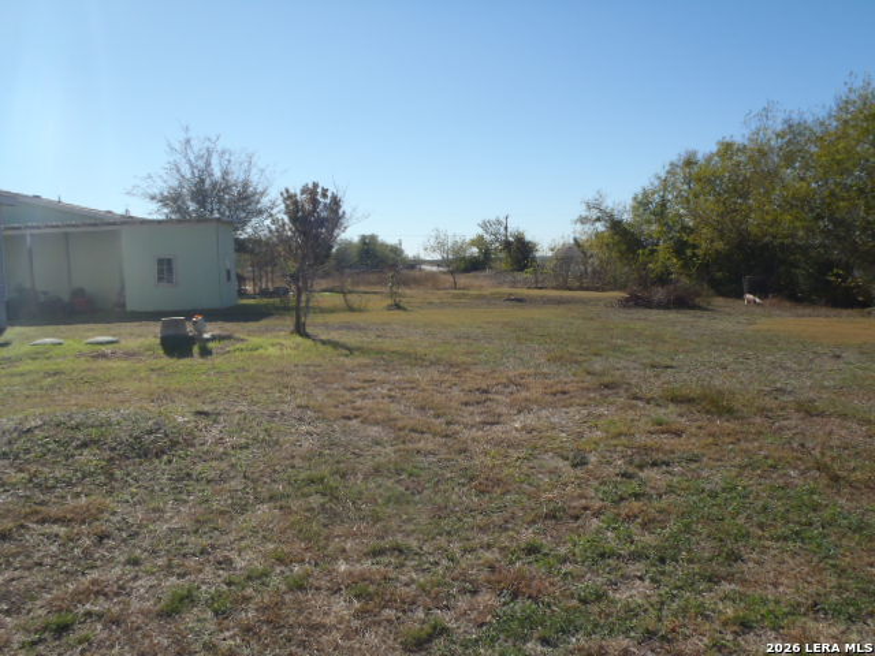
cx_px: 438
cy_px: 328
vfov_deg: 49.7
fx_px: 708
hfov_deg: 63.4
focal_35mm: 28
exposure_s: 1/800
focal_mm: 5
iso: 80
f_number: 3.9
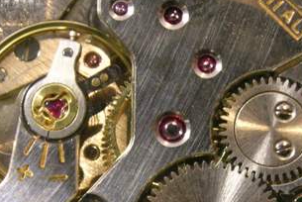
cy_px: 147
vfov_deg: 12.6
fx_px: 915
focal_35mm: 109
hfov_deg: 18.7
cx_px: 187
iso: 171
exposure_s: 1/3.7
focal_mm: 10.3
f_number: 6.1
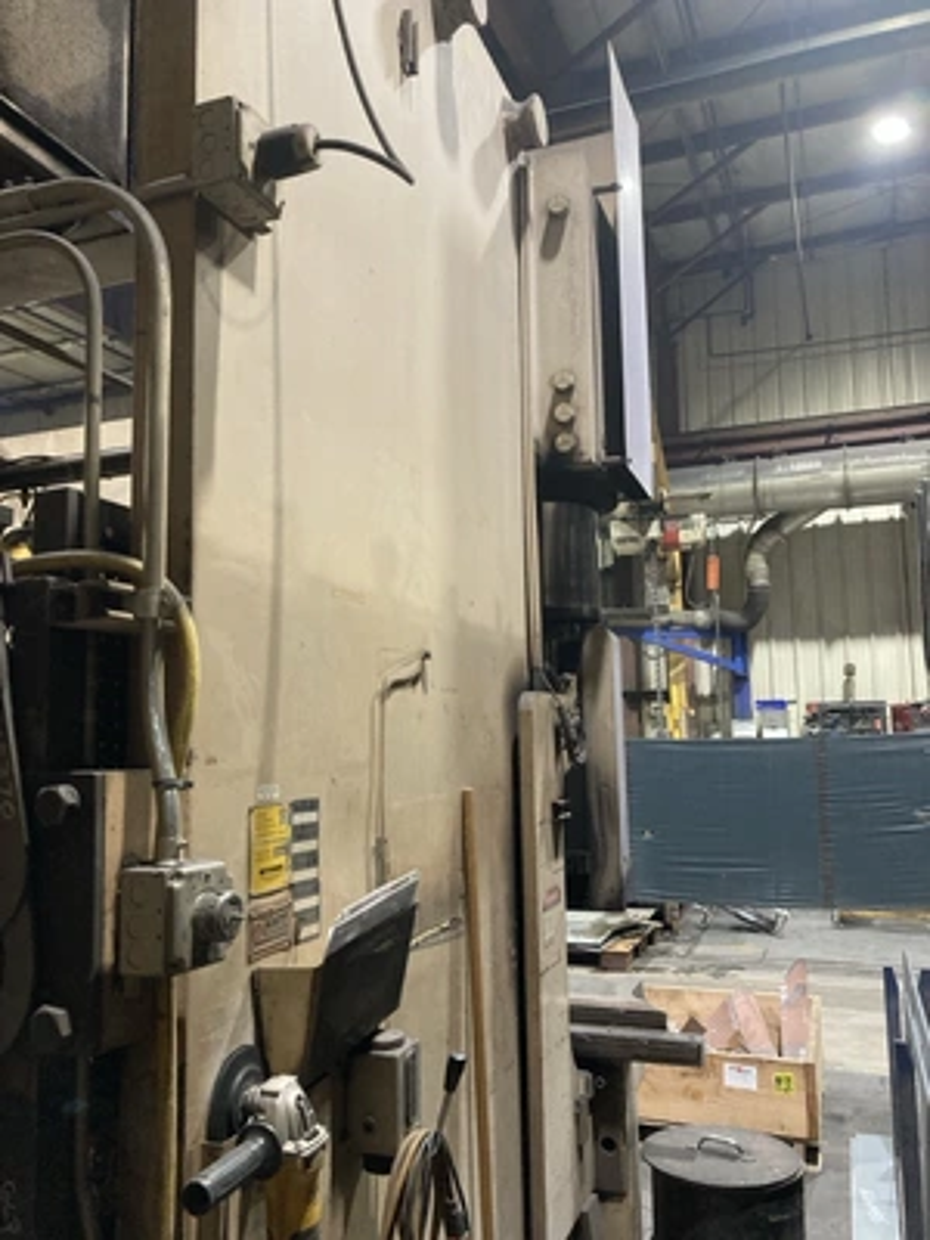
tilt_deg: +7.4
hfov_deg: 49.7
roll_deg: +1.7
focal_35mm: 28
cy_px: 620
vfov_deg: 63.4
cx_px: 465
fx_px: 1003
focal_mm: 3.99
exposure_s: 1/60
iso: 320
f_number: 1.8
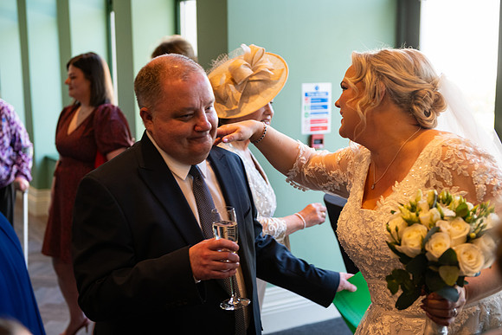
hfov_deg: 38.2
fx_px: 725
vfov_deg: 26.0
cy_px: 168
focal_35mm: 52
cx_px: 251
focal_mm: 52
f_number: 3.5
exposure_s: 1/160
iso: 800
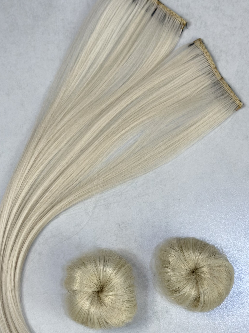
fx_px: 671
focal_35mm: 70
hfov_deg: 21.0
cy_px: 222
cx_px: 130
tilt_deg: -86.4
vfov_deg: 27.6
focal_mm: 6.86
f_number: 1.78
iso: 100
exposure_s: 1/100
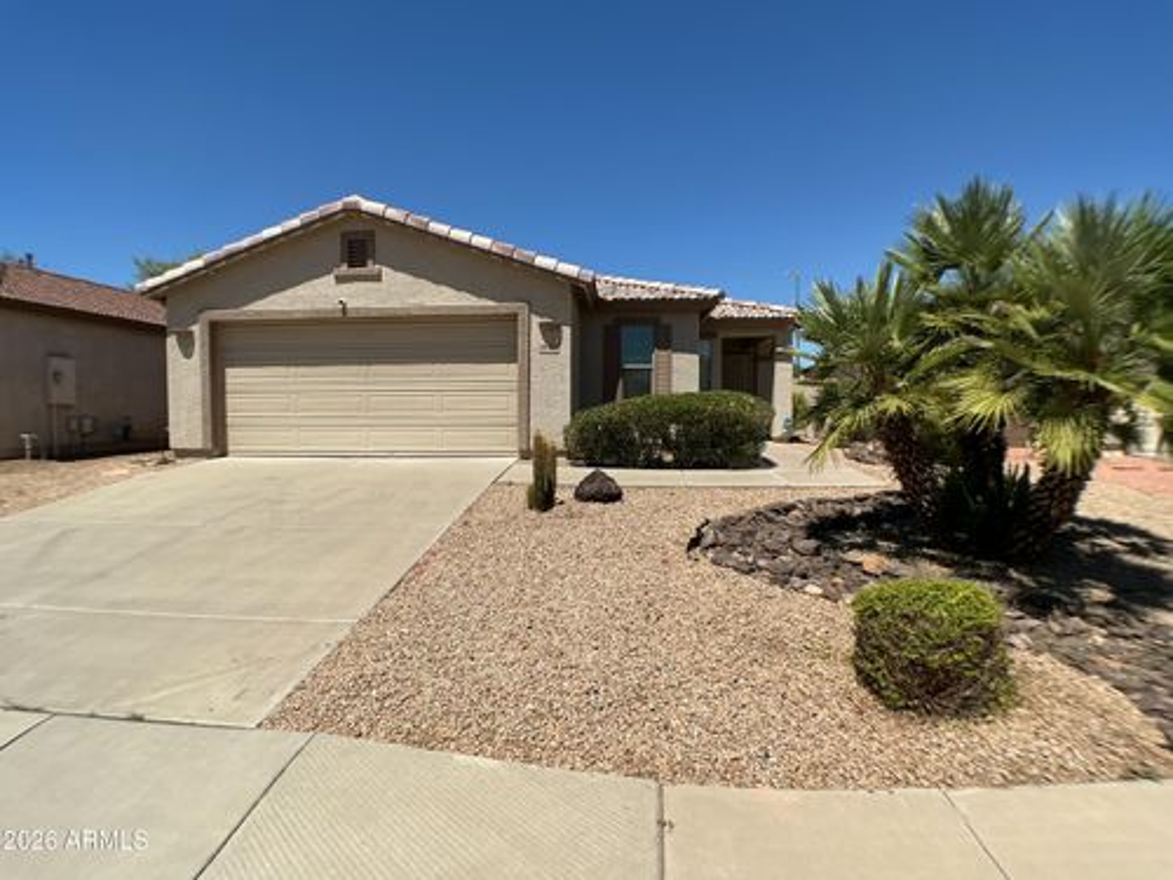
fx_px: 983
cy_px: 440
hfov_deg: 61.7
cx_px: 586
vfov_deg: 48.2
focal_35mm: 29
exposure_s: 1/2801
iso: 25
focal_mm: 3
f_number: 1.8
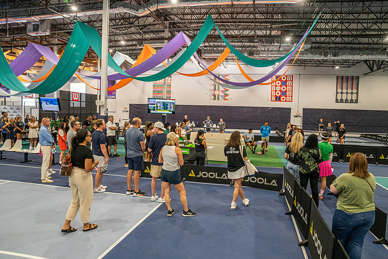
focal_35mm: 25
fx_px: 266
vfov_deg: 51.9
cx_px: 197
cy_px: 129
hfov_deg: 72.3
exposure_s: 1/200
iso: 2000
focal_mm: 24
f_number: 4.5
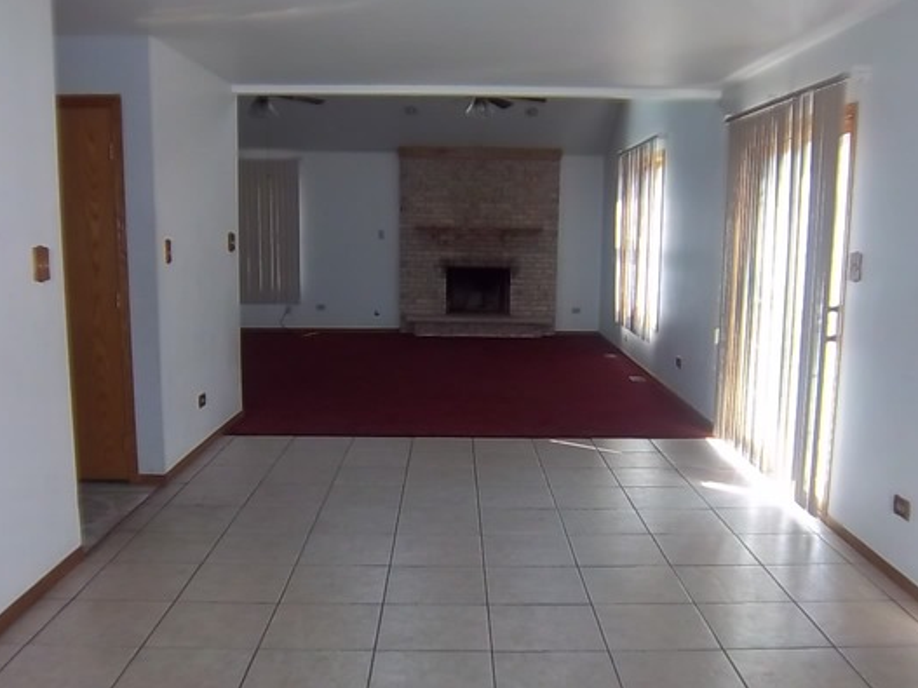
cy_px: 383
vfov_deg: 41.7
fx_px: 901
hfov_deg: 53.9
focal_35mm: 34
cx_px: 483
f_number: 3.5
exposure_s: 1/50
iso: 100
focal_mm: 5.05
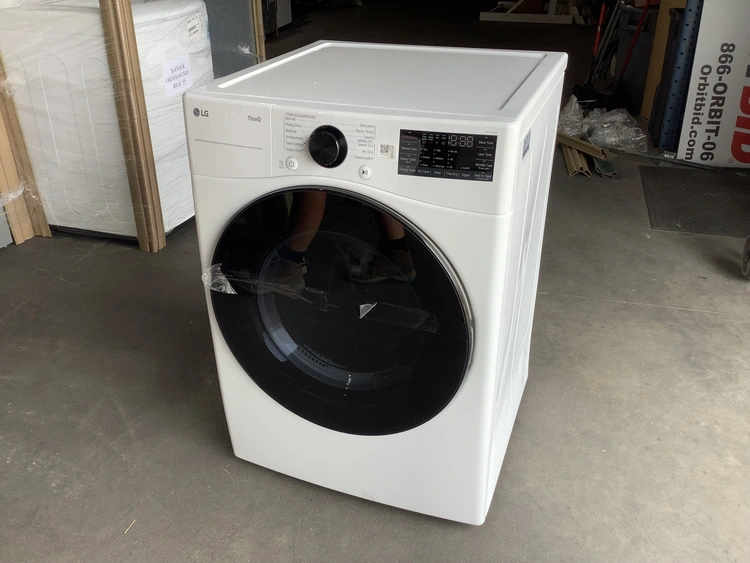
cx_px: 375
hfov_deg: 58.3
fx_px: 672
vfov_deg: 45.5
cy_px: 282
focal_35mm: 31
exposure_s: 1/120
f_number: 2.4
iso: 25
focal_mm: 3.3
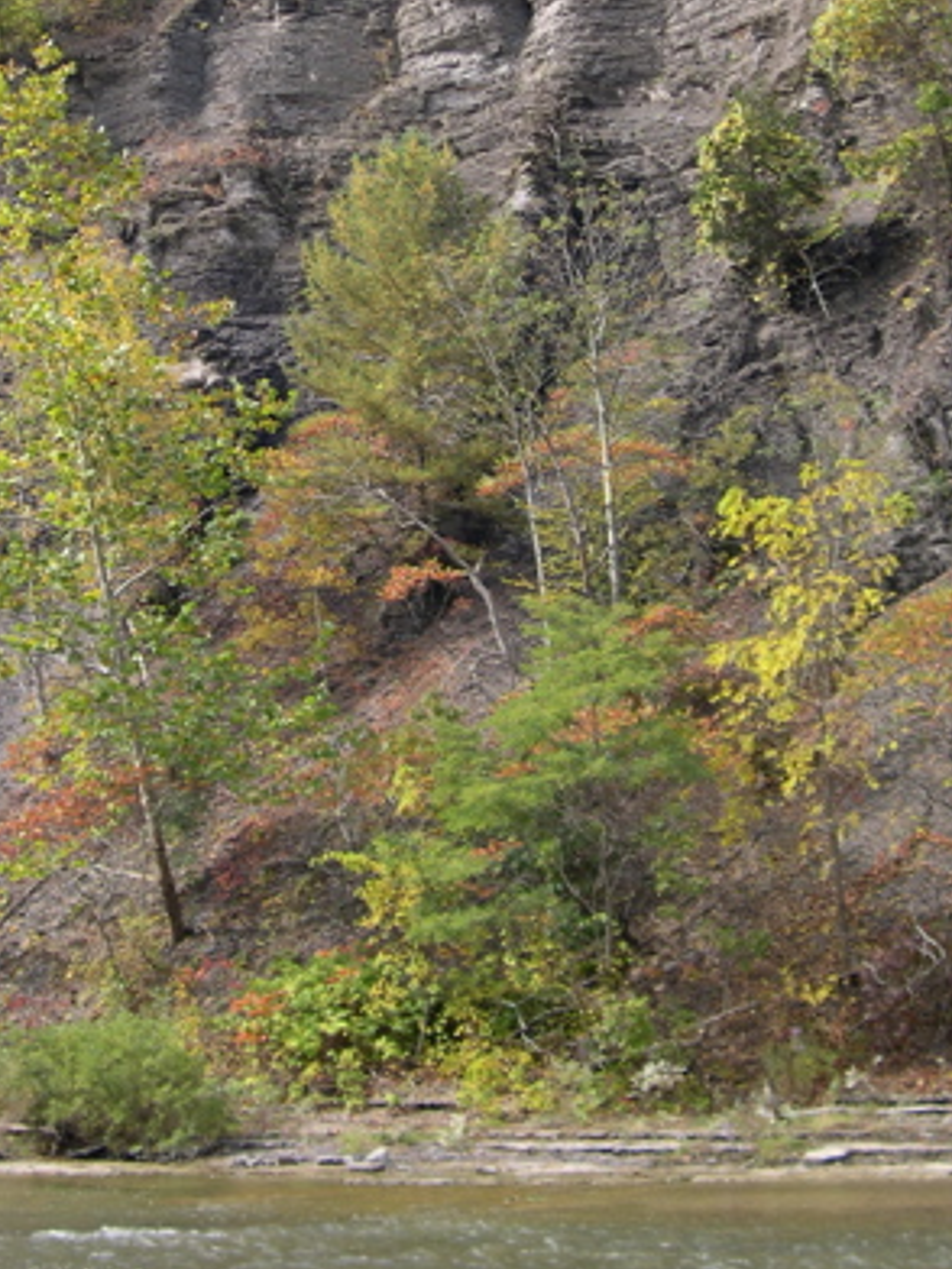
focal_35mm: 62
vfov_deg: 30.4
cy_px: 246
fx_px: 2273
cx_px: 392
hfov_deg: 23.6
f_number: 2.8
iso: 100
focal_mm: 8
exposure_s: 1/303
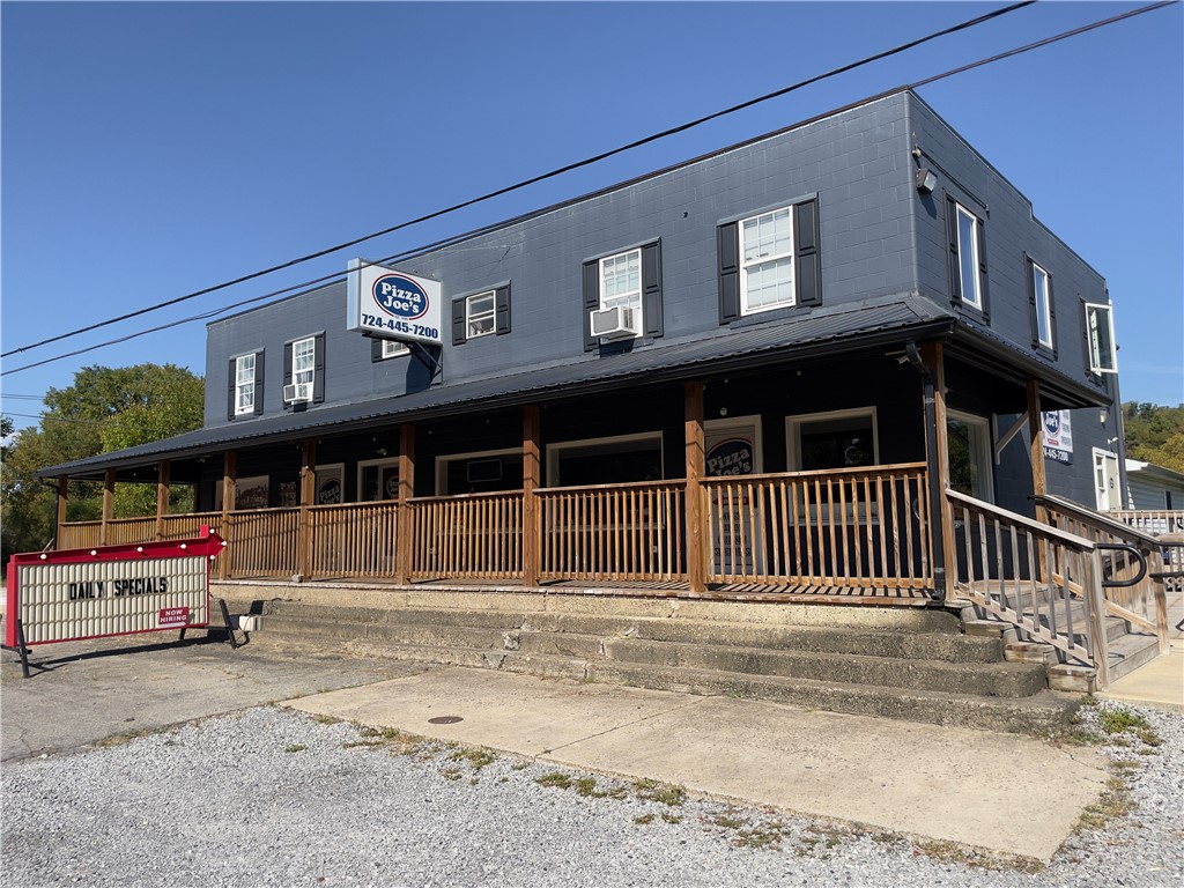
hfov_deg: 67.3
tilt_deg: +6.9
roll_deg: +1.2
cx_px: 592
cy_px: 444
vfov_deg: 53.1
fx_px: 889
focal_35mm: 26
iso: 32
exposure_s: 1/3125
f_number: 1.6
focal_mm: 4.2
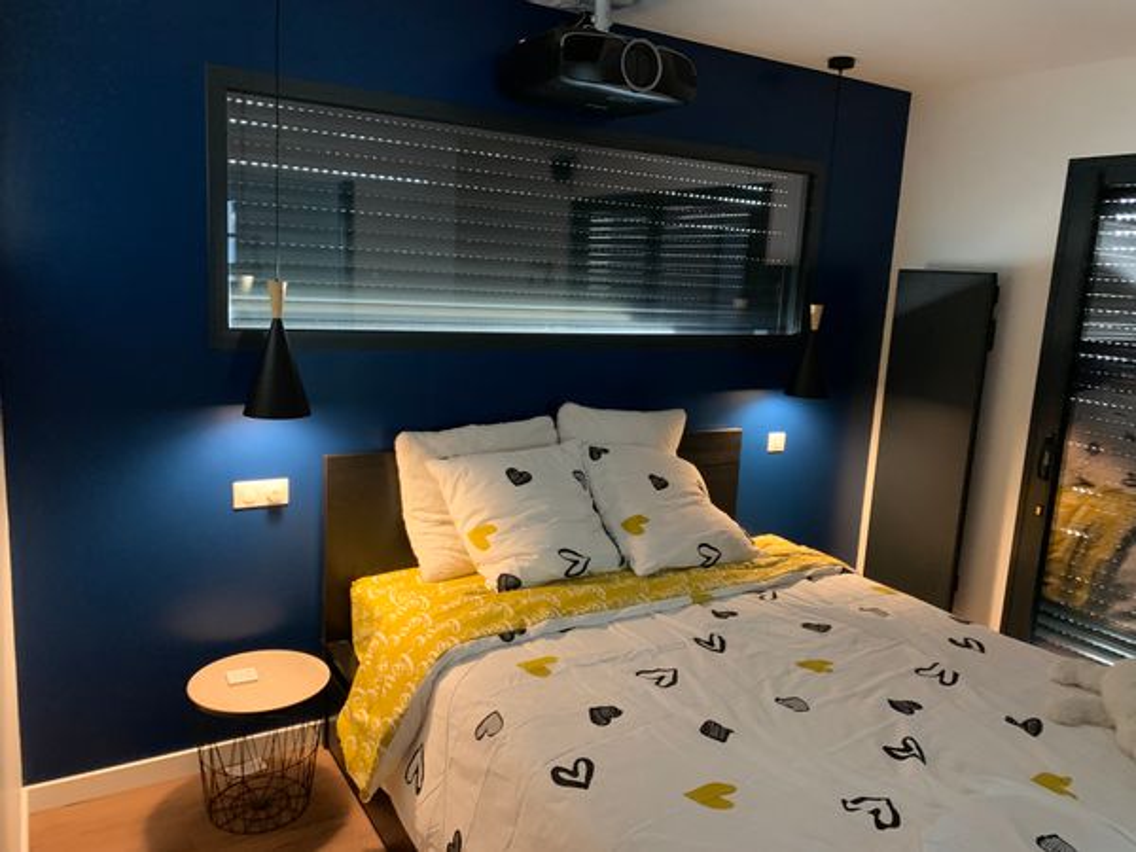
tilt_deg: -10.8
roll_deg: -3.8
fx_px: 853
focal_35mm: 26
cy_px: 426
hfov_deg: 67.3
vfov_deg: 53.1
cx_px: 568
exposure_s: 1/30
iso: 640
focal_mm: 4.25
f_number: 1.8
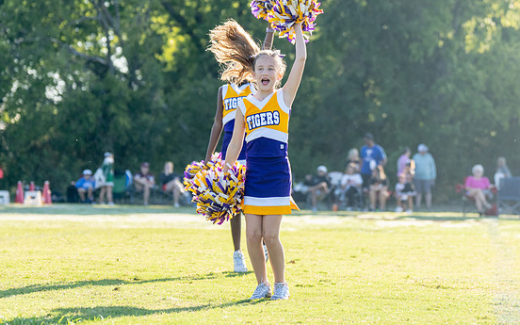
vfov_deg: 8.7
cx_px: 275
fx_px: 2126
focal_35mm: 150
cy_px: 103
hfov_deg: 13.9
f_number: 2.8
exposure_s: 1/2000
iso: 400
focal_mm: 84
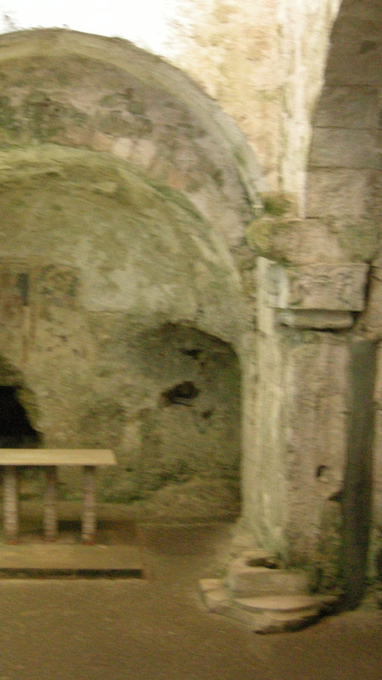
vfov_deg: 39.2
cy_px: 336
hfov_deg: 22.6
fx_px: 955
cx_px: 143
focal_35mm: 53
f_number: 2.7
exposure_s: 1/8
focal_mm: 7.5
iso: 748
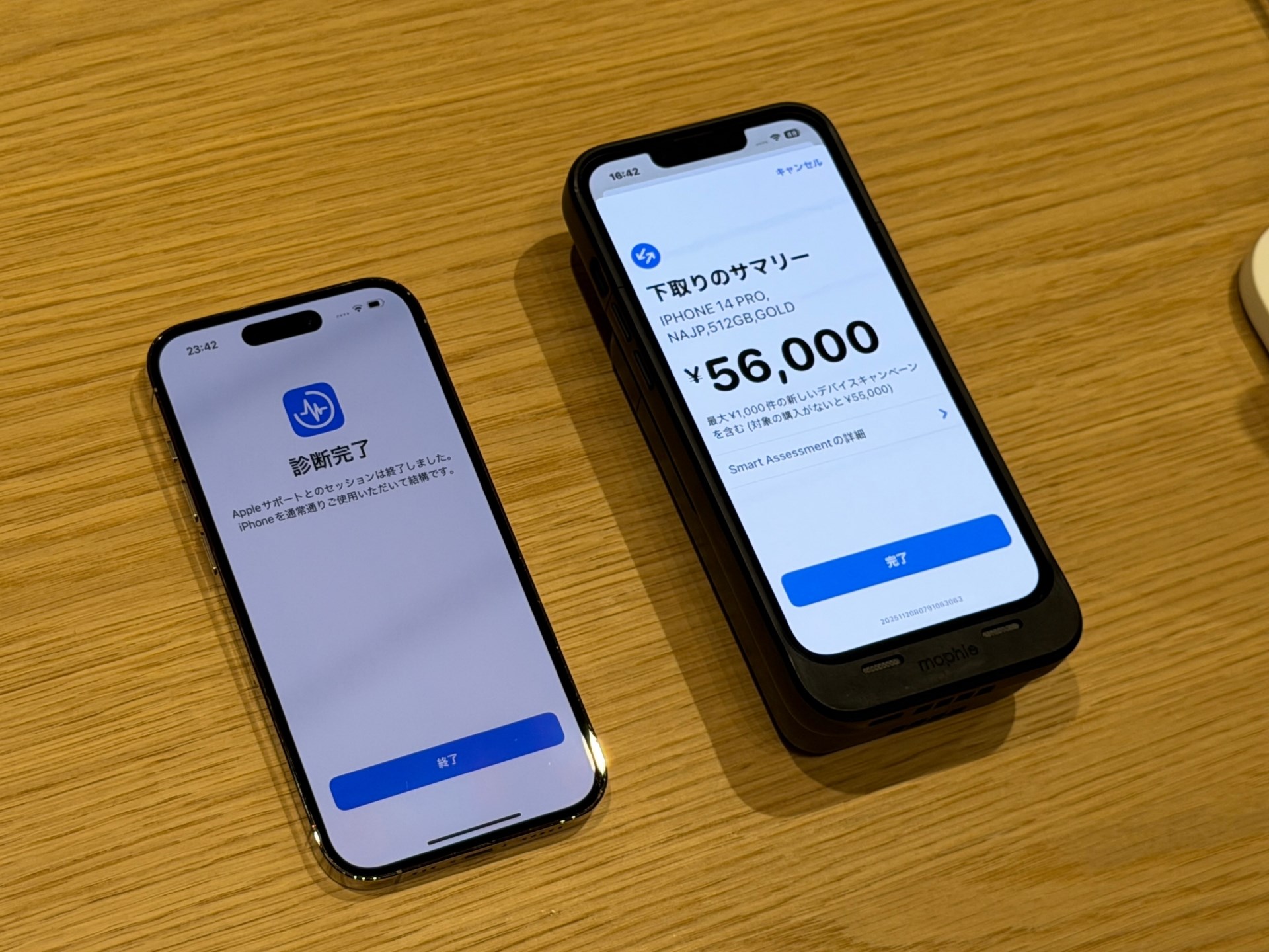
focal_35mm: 48
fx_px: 1760
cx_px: 634
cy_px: 476
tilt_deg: -61.7
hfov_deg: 39.7
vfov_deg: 30.3
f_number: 1.78
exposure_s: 1/150
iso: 64
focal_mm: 6.76
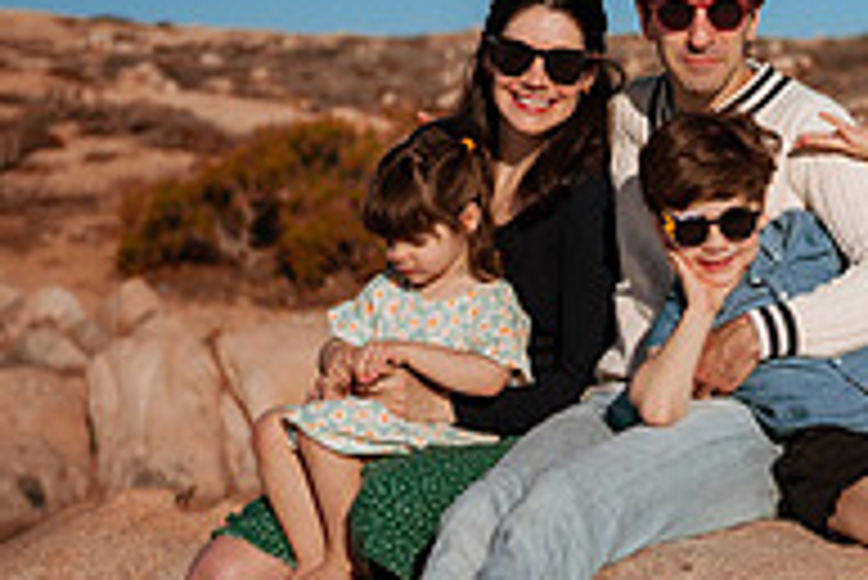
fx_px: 2533
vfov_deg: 13.0
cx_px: 922
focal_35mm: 105
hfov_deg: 18.8
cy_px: 191
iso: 50
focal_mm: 35
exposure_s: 1/8000
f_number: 2
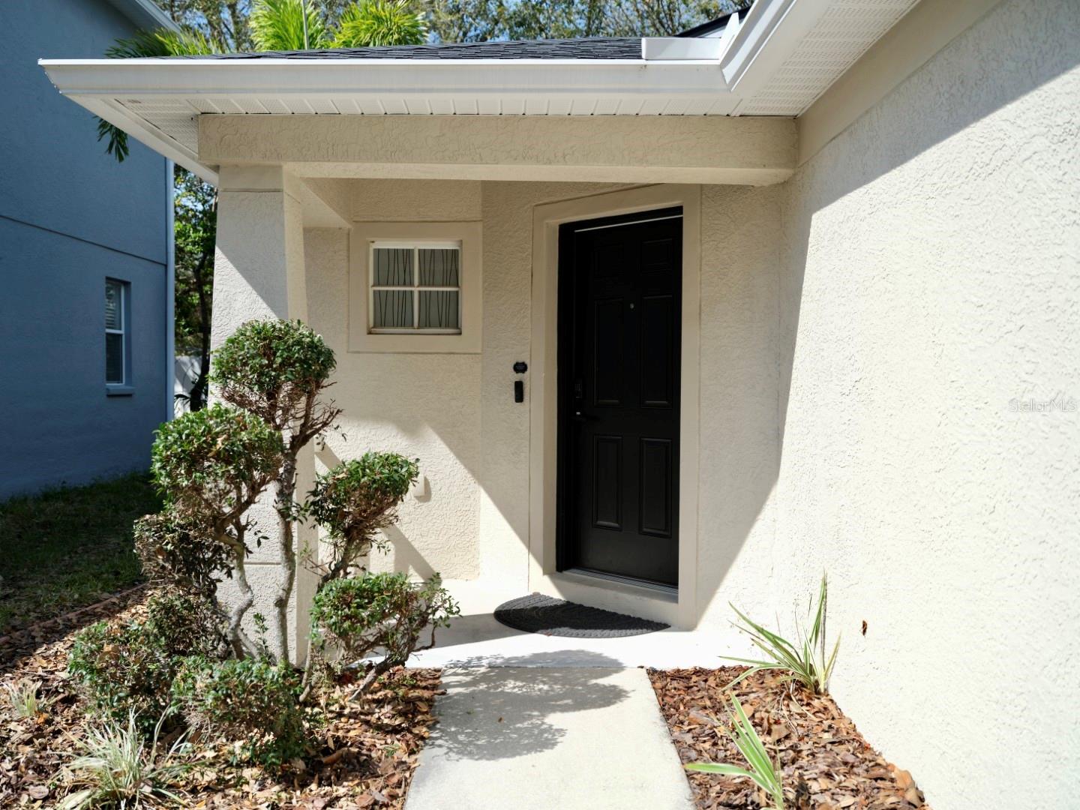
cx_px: 540
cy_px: 405
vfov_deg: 46.8
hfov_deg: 60.0
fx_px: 936
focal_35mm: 30
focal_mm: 37.6
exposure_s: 1/500
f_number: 4
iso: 100
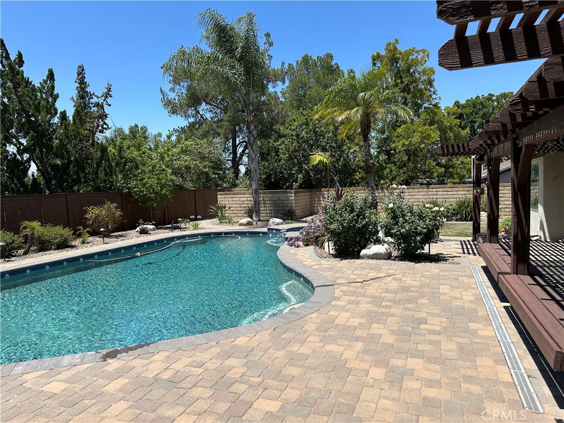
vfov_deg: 56.8
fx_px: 391
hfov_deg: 71.6
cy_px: 212
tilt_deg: -5.3
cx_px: 282
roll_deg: +1.0
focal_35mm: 24
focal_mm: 6.86
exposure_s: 1/4016
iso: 80
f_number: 1.78
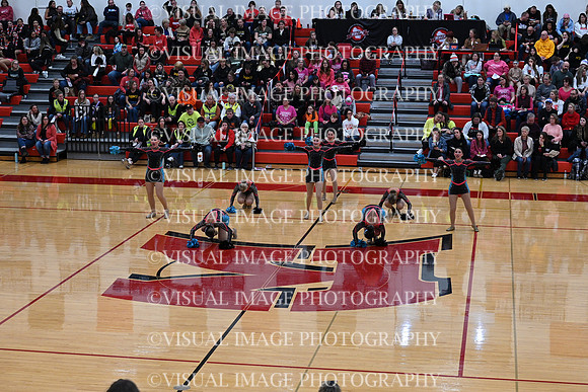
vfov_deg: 19.5
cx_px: 294
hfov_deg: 28.8
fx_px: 1144
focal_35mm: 70
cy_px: 196
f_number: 4
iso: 4000
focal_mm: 70
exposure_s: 1/400
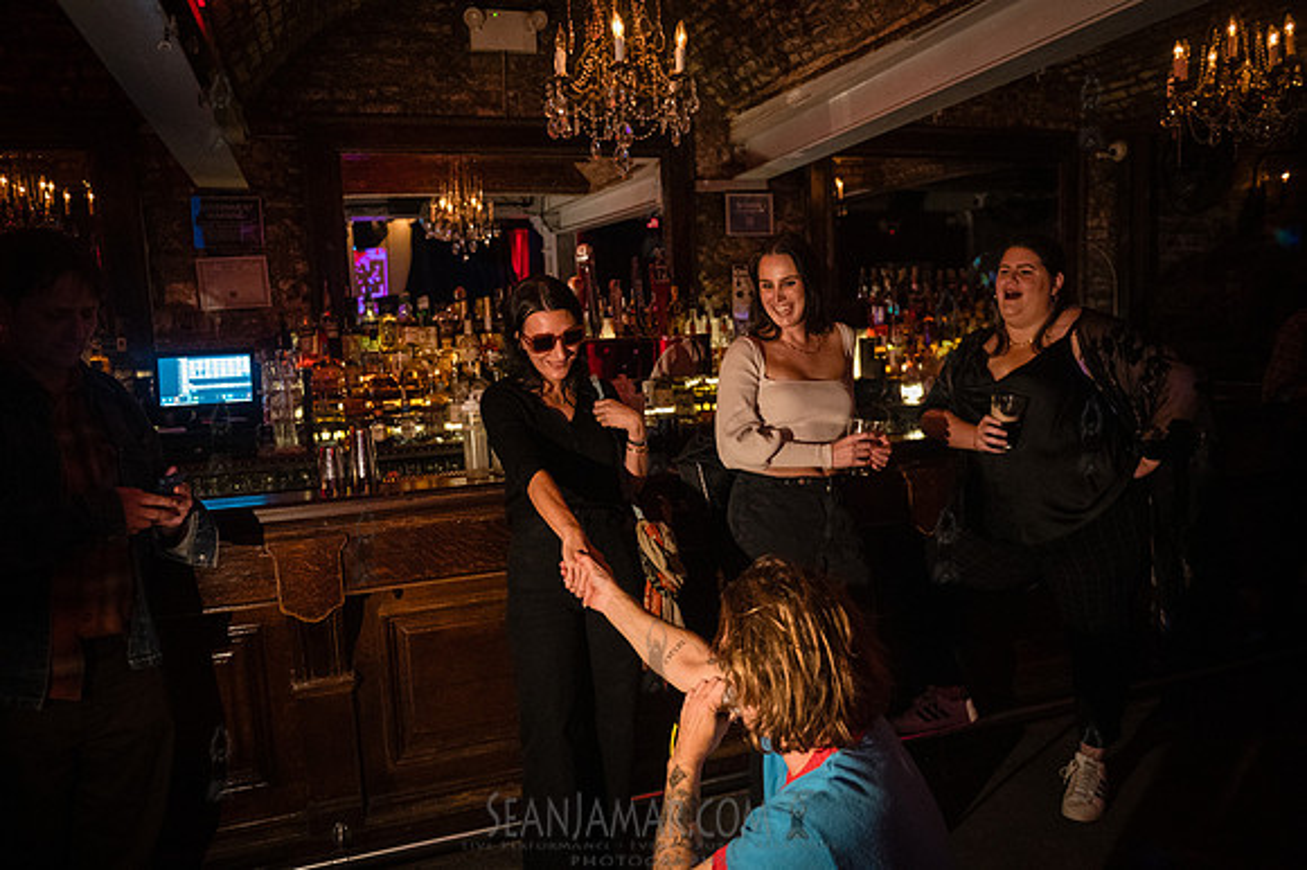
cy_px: 435
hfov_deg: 69.4
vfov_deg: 49.5
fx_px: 943
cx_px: 654
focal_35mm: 26
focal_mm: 26
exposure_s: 1/125
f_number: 2.8
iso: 10000
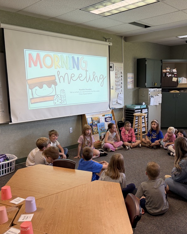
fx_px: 221
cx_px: 123
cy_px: 116
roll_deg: +0.6
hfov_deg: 45.2
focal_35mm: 32
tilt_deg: -8.5
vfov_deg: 55.7
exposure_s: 1/60
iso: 160
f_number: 1.78
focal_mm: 6.76
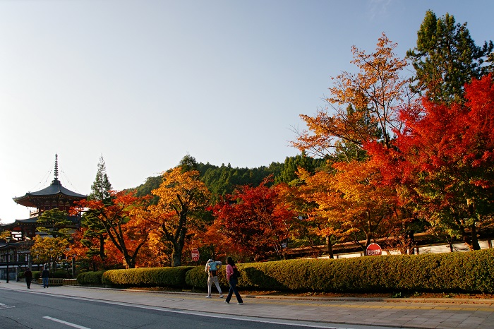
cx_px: 247
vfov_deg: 53.1
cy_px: 164
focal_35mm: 24
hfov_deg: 73.8
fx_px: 329
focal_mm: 16
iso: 200
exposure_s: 1/160
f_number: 7.1
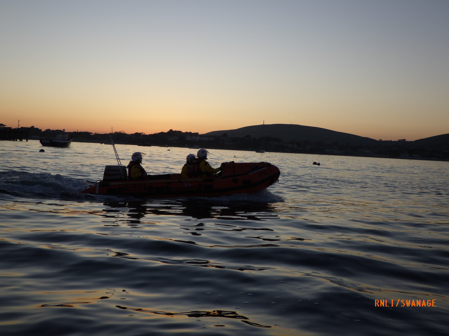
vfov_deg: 34.3
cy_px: 168
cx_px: 224
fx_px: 545
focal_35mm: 42
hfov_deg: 44.8
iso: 125
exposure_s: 1/320
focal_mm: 7.5
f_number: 4.2
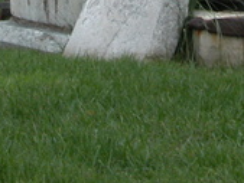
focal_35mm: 365
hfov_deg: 5.4
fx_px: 2575
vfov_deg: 4.0
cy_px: -213
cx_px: 45
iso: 100
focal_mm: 19.9
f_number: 6.8
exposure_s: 1/29.9
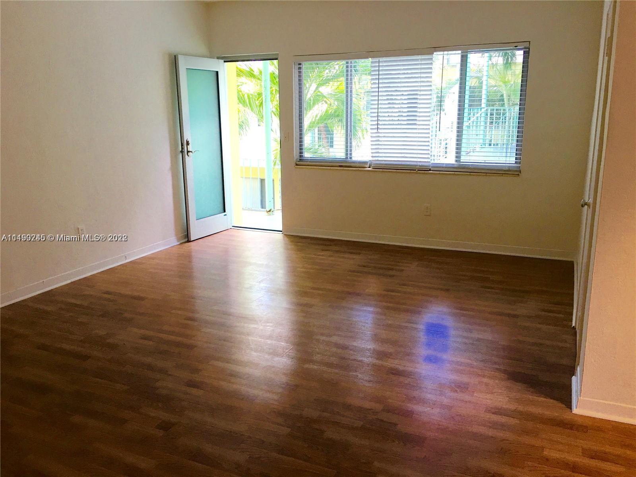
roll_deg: -0.1
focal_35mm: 29
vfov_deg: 48.2
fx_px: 533
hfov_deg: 61.7
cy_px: 238
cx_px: 318
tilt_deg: -12.5
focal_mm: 4.15
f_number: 2.2
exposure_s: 1/40
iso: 32
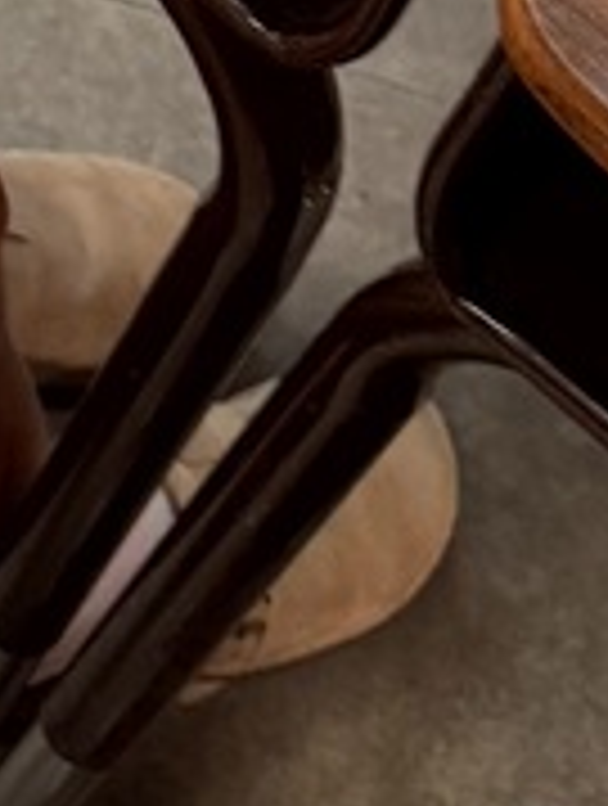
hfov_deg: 9.8
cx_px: -743
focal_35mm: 137
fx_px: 3197
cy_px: -365
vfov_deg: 13.6
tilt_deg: -54.1
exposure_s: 1/60
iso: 250
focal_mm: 6.76
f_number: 1.78
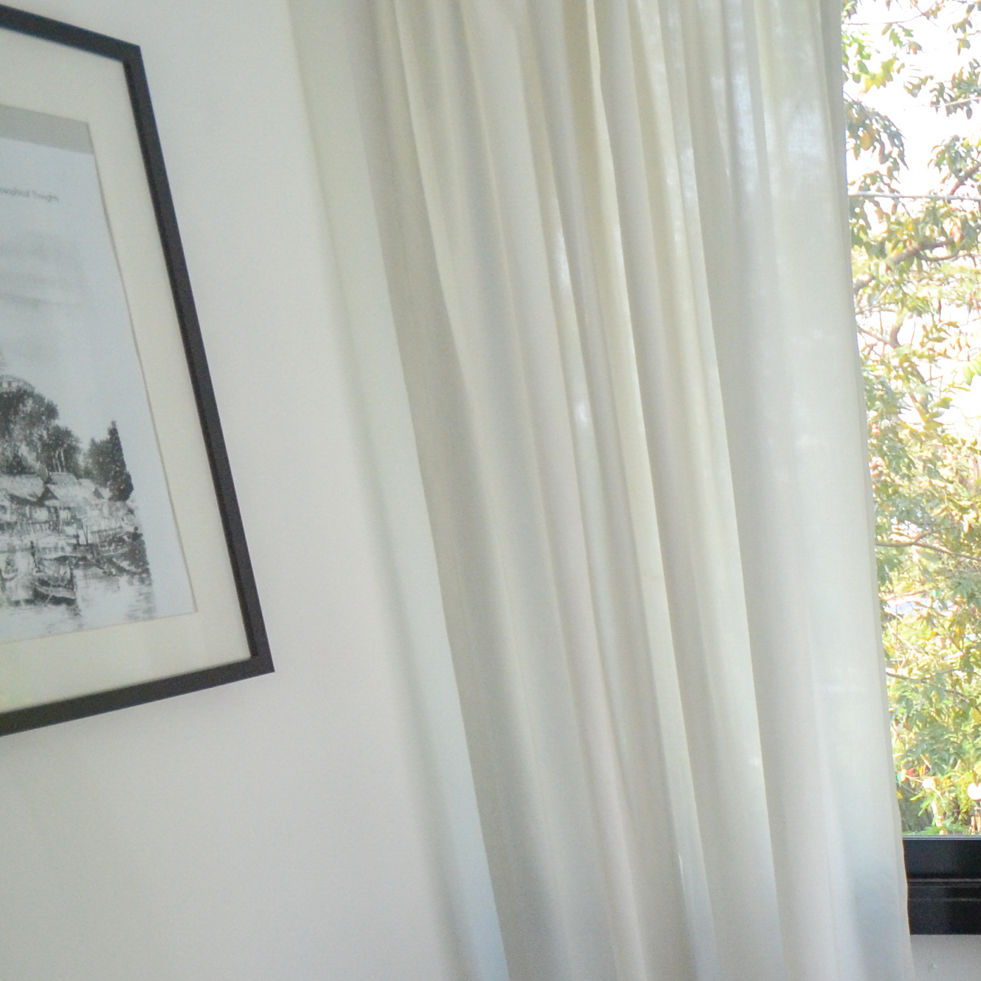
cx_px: 1325
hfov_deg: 29.1
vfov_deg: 34.8
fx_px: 1443
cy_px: 929
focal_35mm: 45
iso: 800
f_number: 4
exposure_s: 1/500
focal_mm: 10
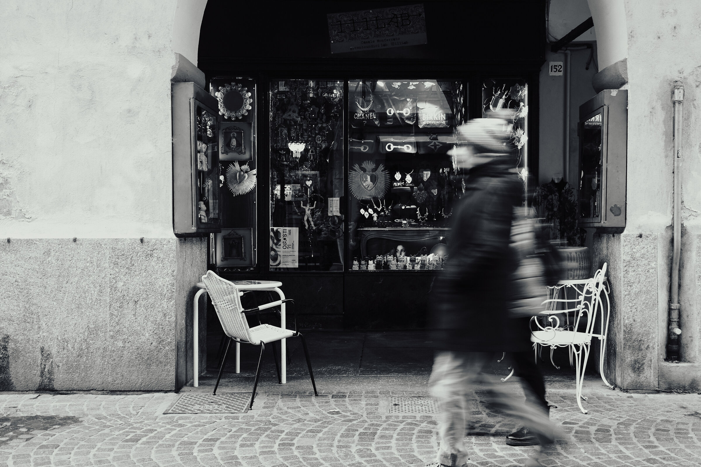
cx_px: 350
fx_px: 818
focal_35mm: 42
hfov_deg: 46.4
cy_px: 234
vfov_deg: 31.9
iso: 64
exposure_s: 1/10
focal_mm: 28
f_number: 4.5
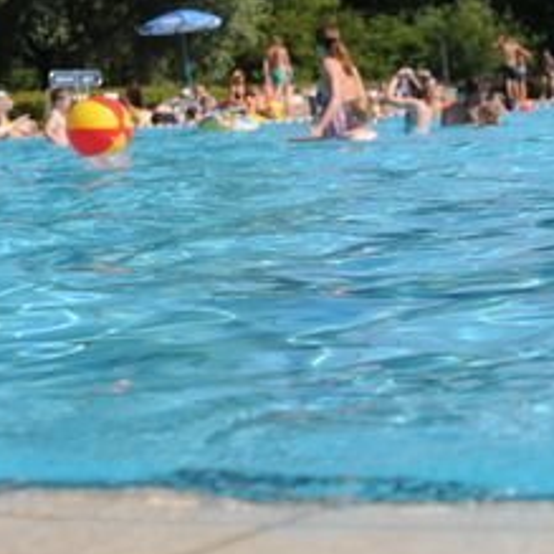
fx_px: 1774
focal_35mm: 98
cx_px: 569
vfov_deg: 17.7
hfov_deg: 17.3
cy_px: 197
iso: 250
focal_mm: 28
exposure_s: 1/4000
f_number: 3.2
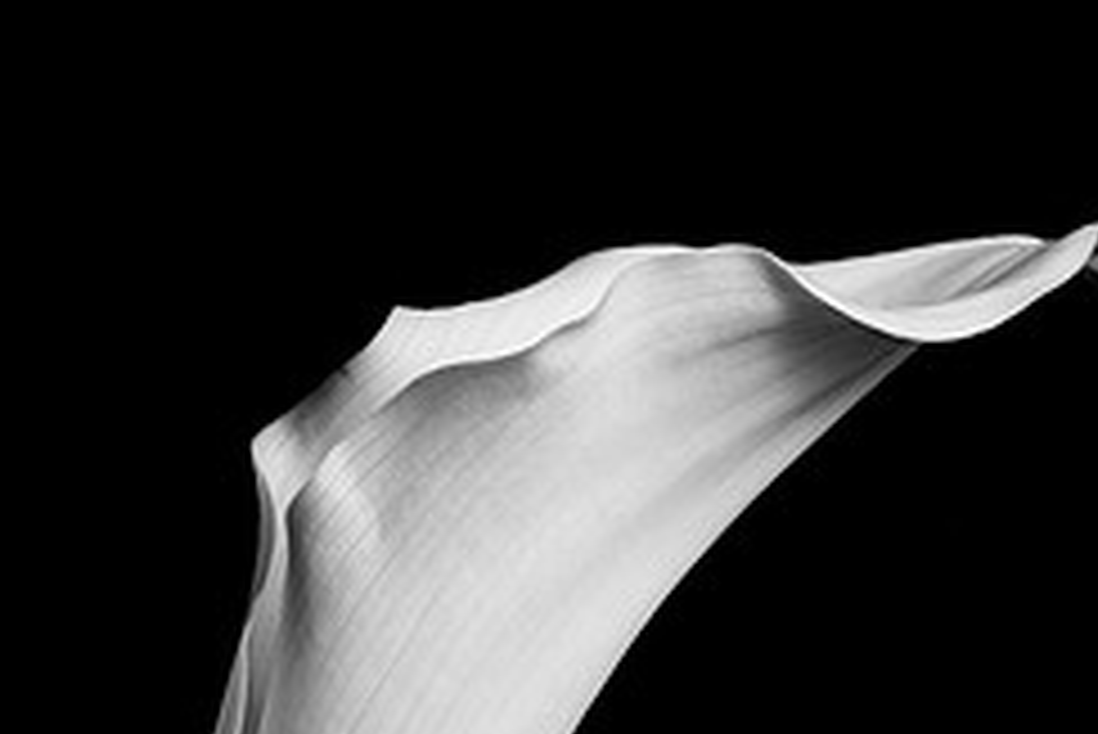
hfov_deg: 9.6
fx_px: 6531
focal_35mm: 214
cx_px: 1017
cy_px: 777
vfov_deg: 6.4
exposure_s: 1/4
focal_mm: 60
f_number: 11
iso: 200
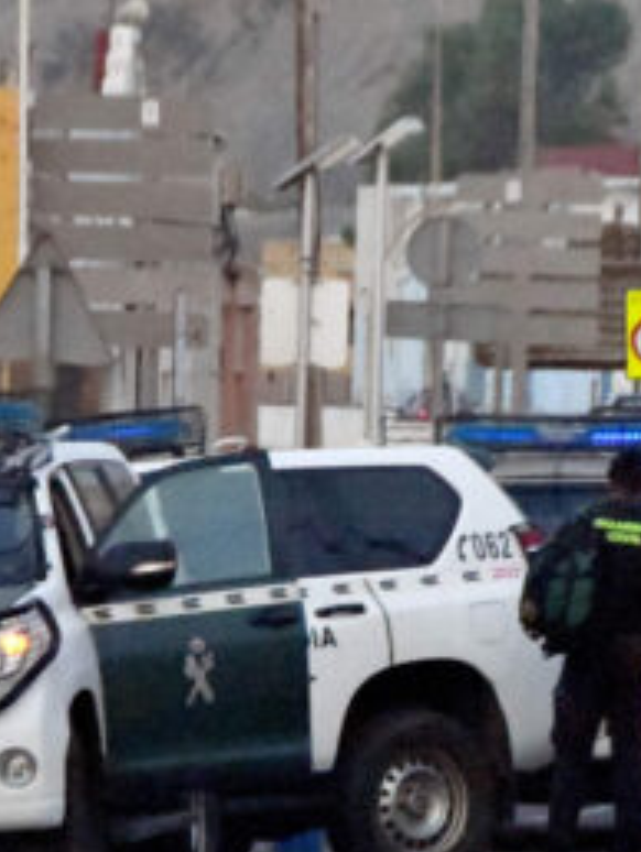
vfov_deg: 3.6
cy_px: 662
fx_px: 13409
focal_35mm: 544
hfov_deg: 2.7
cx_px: 228
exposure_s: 1/800
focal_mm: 130
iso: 12800
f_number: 9
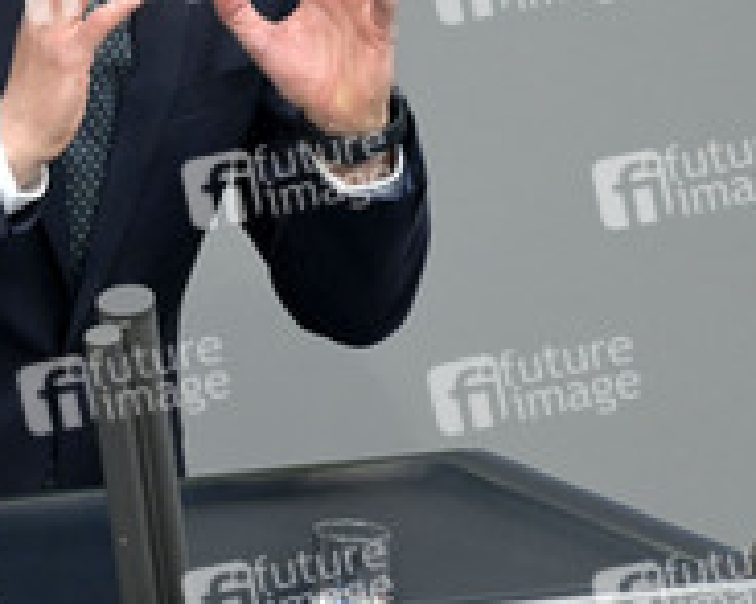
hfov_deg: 2.2
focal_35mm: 872
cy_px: 78
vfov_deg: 1.8
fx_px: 19500
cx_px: 179
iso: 8000
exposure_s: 1/400
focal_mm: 380
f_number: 5.6
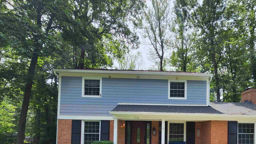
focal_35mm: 20
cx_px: 158
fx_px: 136
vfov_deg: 50.8
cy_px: 124
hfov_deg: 85.1
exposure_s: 1/634
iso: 50
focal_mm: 2.2
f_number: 2.2
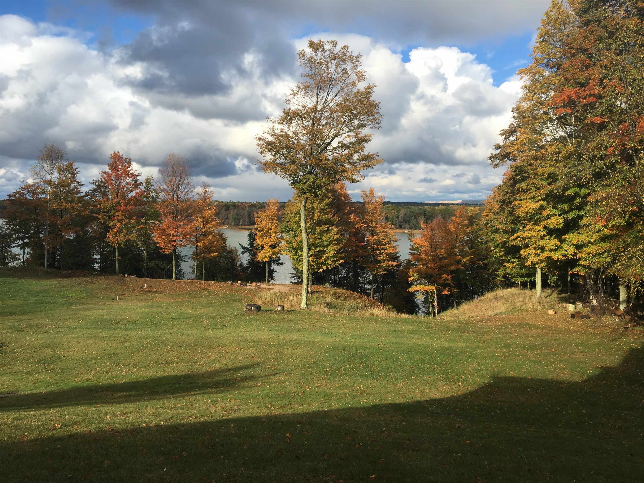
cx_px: 322
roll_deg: -1.2
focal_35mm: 29
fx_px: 540
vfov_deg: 48.2
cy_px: 242
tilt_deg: -4.7
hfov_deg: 61.7
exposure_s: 1/1451
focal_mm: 4.15
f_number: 2.2
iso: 25
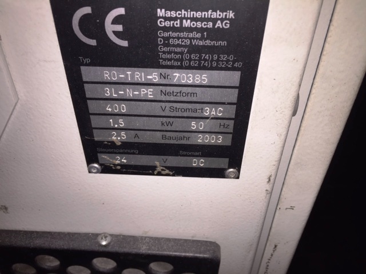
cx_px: 183
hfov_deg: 61.7
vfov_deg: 48.2
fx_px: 307
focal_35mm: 29
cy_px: 137
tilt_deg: -38.2
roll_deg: +0.2
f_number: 2.2
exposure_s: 1/143
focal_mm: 4.15
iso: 32
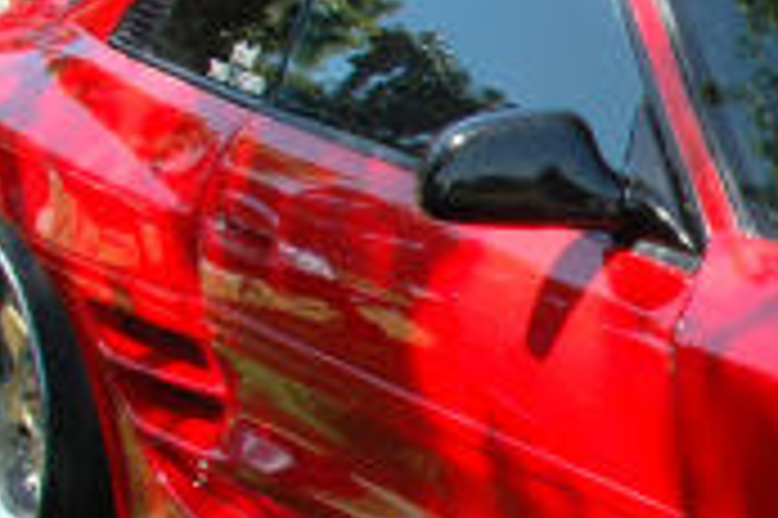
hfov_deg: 15.6
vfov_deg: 11.1
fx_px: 2634
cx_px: 1142
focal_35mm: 122
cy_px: 513
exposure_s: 1/40
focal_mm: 22
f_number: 14
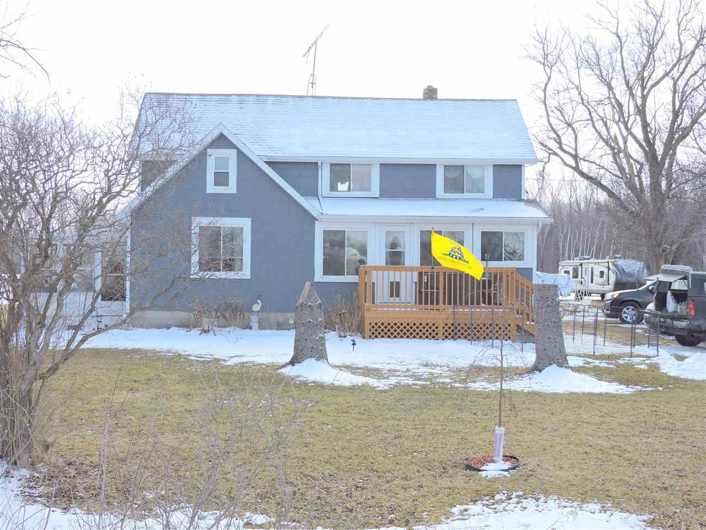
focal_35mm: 47
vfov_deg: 30.9
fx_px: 959
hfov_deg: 40.4
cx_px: 353
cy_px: 265
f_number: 3.5
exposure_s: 1/640
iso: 100
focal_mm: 8.4
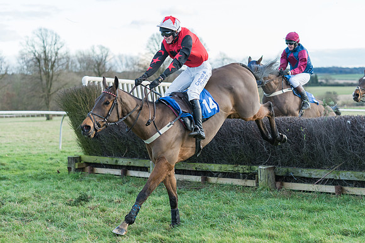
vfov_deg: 16.6
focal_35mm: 82
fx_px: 833
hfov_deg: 24.7
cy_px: 124
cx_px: 188
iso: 800
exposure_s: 1/1000
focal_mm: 70
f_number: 2.8
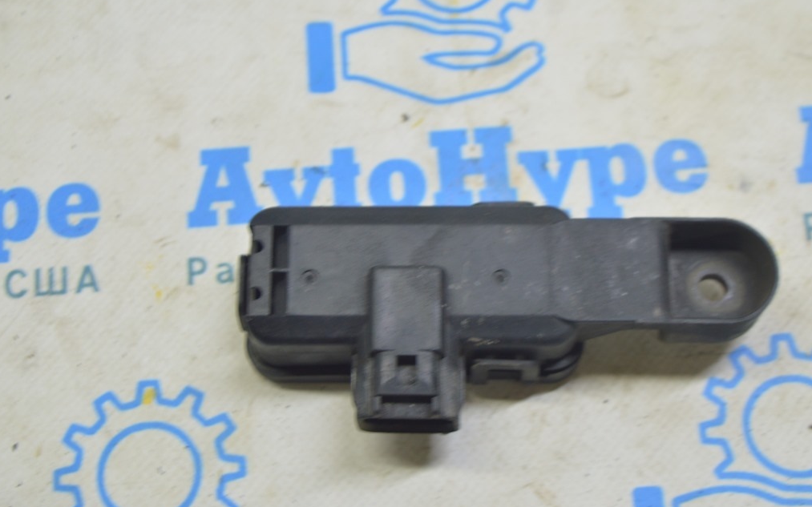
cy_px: 239
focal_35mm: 71
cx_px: 402
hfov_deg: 29.0
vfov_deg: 18.3
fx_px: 1571
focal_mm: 46
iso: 400
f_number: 5.6
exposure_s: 1/20
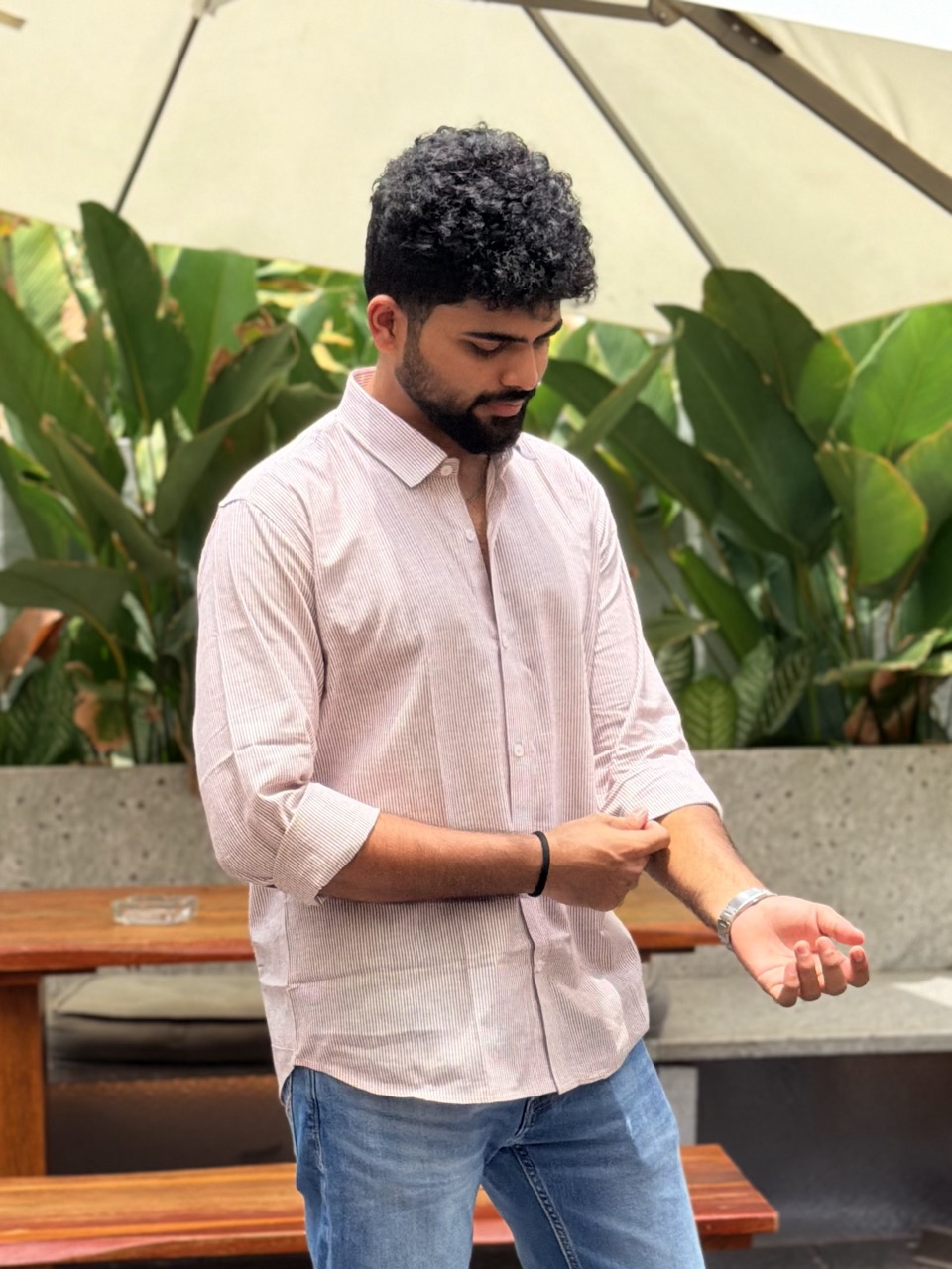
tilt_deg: -5.8
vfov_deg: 39.7
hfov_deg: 30.3
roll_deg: +0.4
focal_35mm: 48
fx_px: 1760
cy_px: 634
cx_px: 476
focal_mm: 6.76
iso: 100
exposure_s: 1/3534
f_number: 1.78
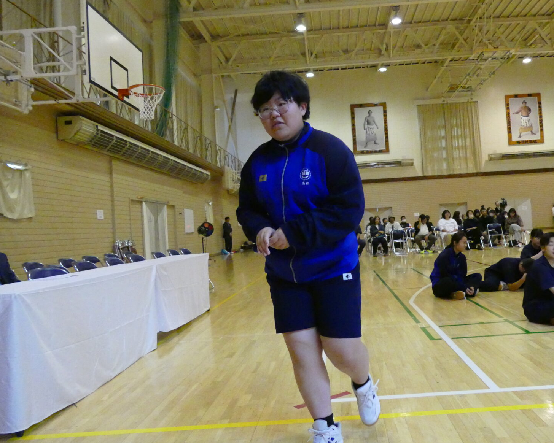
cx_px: 340
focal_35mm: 29
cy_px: 217
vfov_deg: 50.0
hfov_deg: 59.8
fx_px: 476
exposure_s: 1/320
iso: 6400
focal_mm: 9.12
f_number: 2.8
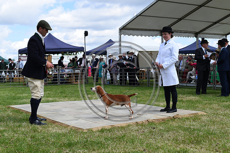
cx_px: 115
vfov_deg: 27.0
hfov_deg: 39.6
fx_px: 319
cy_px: 76
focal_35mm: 50
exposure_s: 1/1250
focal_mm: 50
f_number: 7.1
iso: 360
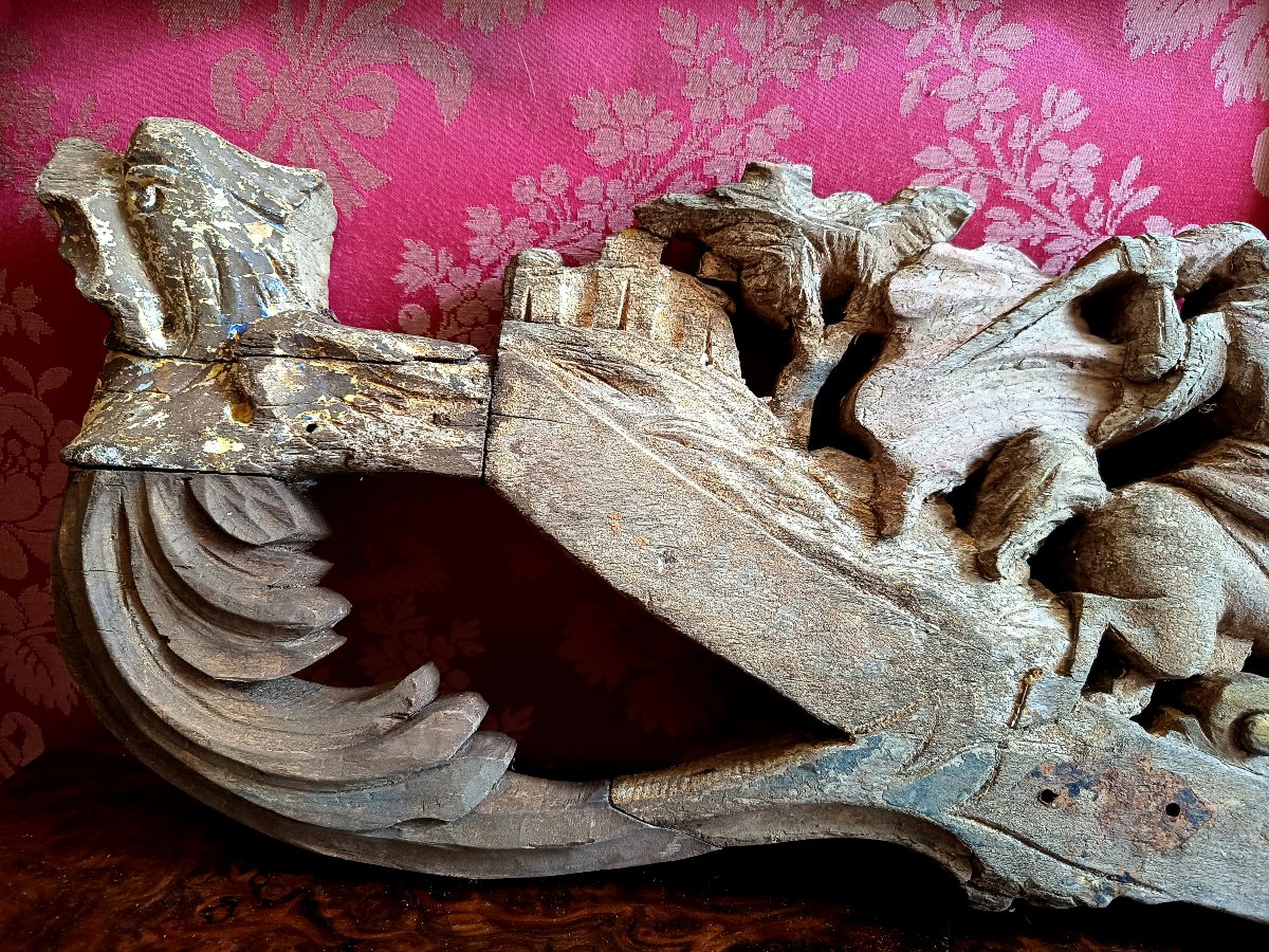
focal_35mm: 24
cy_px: 476
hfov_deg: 71.6
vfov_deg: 56.8
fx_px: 880
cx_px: 634
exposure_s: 1/25
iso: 1154
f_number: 1.7
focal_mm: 5.24
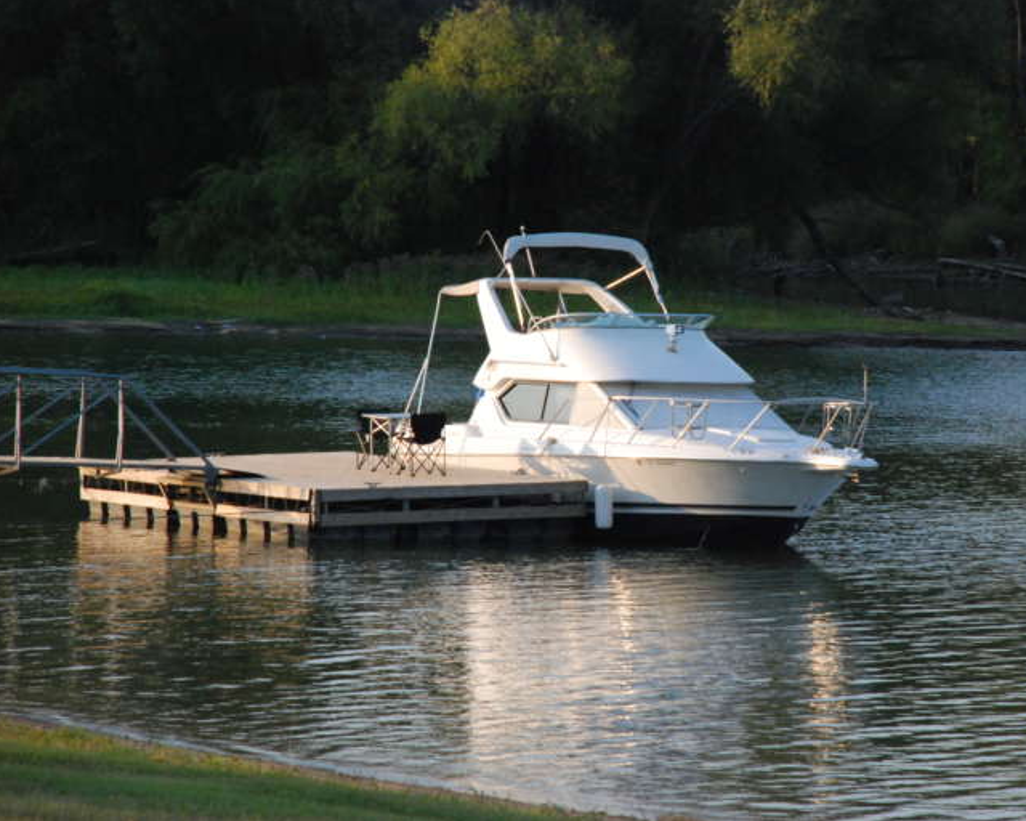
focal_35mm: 229
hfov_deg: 8.5
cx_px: 608
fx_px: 6941
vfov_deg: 6.8
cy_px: 409
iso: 1600
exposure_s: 1/1000
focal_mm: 135
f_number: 8
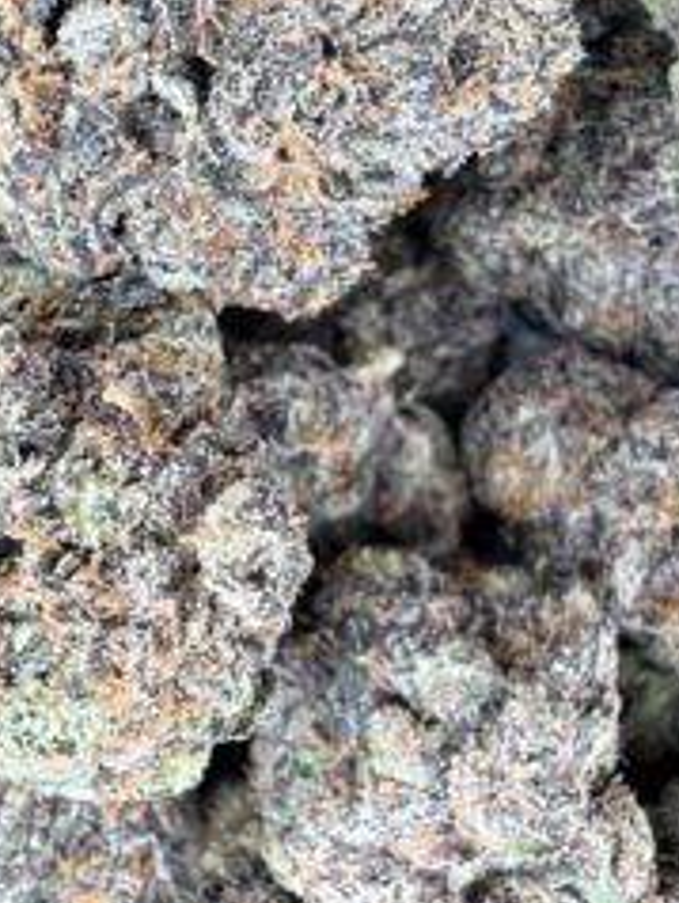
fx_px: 1096
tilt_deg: -76.6
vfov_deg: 43.8
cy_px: 266
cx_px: 243
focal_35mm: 42
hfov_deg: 34.2
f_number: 2.2
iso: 100
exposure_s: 1/121
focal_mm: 2.22
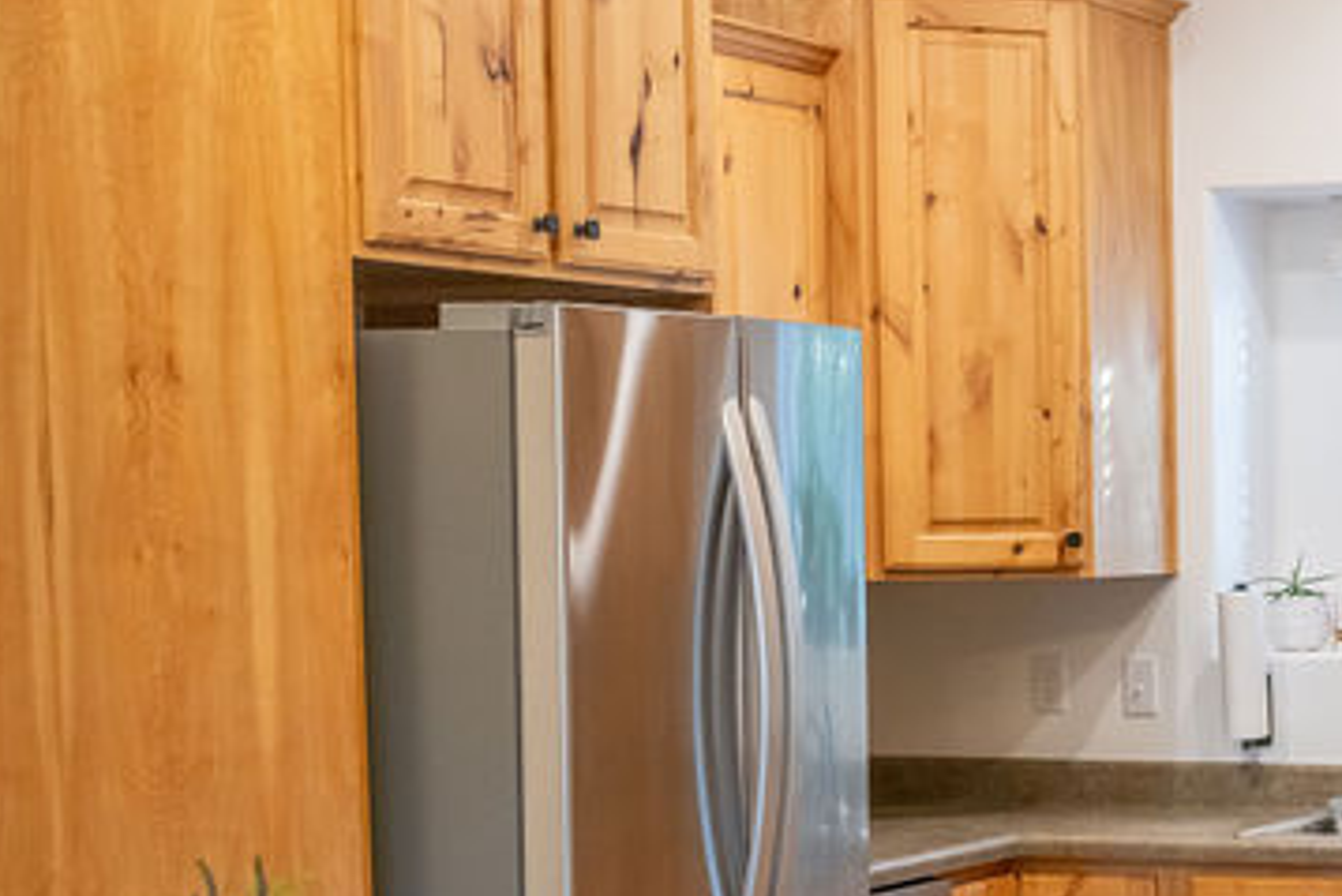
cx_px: 1533
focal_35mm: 100
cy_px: 725
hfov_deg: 19.4
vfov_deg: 13.6
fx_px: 3729
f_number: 3.2
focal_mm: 35
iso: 800
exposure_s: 1/250
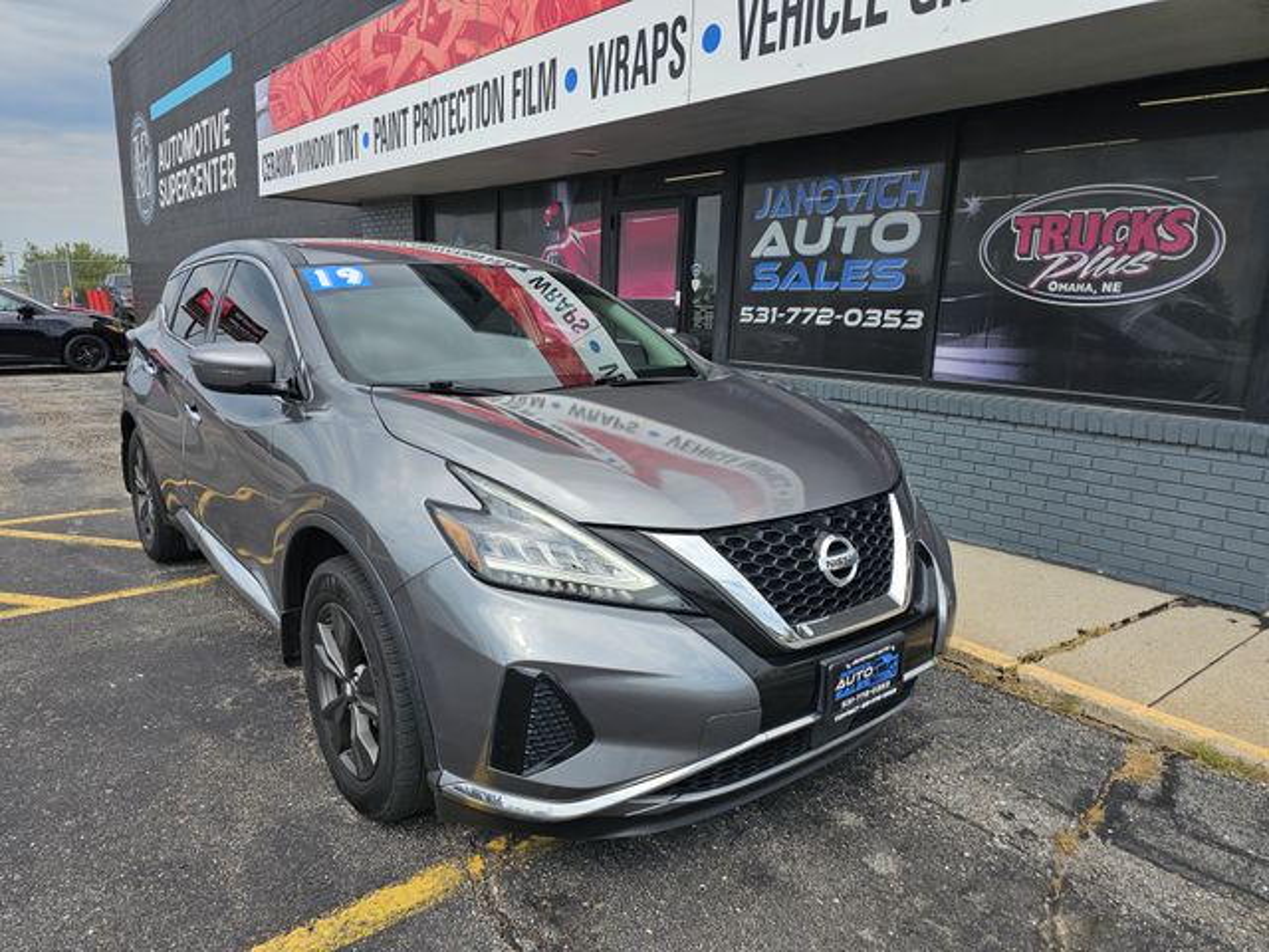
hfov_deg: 73.9
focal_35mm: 23
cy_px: 476
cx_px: 634
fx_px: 843
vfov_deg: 58.9
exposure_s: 1/566
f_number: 1.7
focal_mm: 6.3
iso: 10
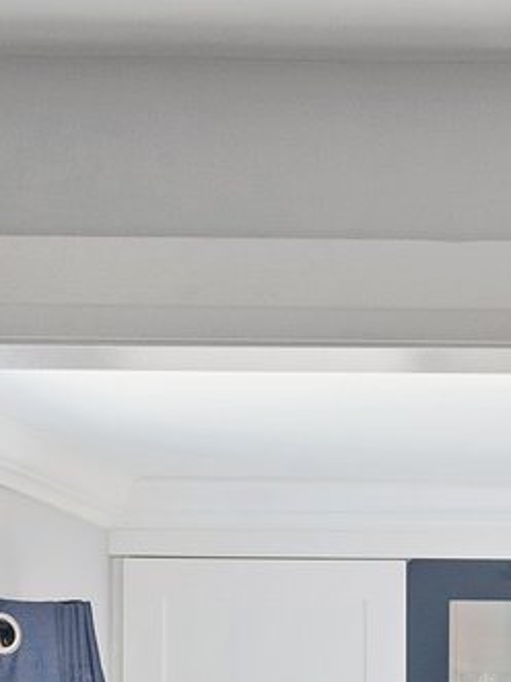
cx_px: 1500
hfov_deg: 6.5
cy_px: 1124
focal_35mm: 208
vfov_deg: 9.2
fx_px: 4097
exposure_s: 1/5
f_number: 7.1
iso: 320
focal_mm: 35
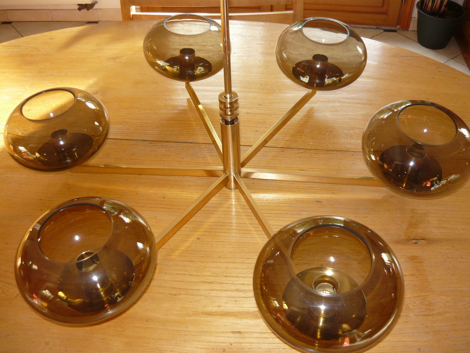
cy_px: 176
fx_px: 448
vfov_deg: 42.9
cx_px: 235
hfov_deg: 55.4
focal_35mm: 33
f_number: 2.8
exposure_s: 1/30
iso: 100
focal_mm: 5.5
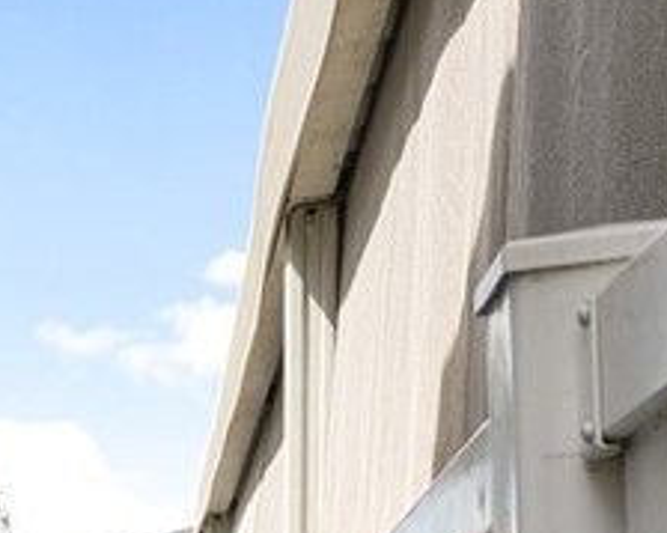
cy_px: 880
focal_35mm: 103
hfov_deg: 15.5
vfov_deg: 13.7
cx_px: -604
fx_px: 2032
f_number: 9
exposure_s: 1/80
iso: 80
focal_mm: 24
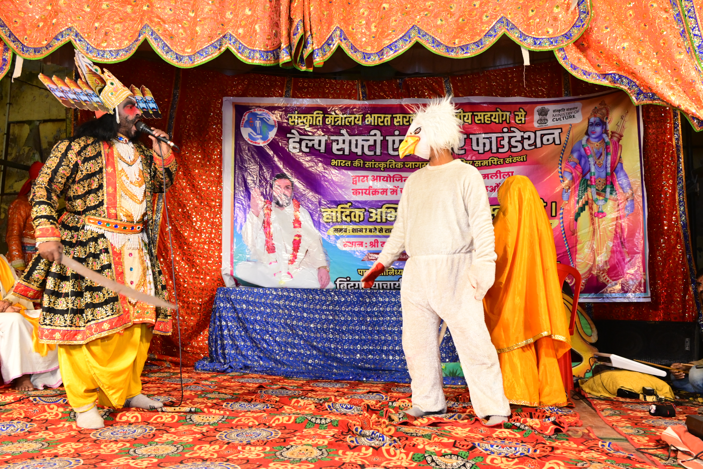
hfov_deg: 53.1
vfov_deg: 36.9
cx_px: 352
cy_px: 234
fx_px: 703
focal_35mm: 36
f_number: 5.6
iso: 2000
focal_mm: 24
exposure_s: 1/160
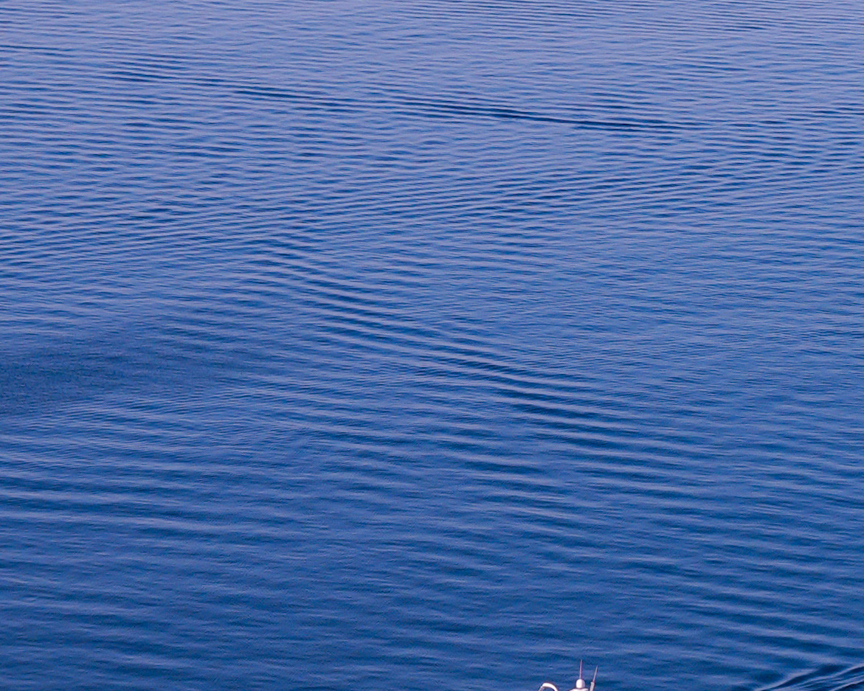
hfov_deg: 7.5
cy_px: 940
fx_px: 6547
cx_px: 1176
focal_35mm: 256
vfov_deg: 6.0
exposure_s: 1/125
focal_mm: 47
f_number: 9
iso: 100
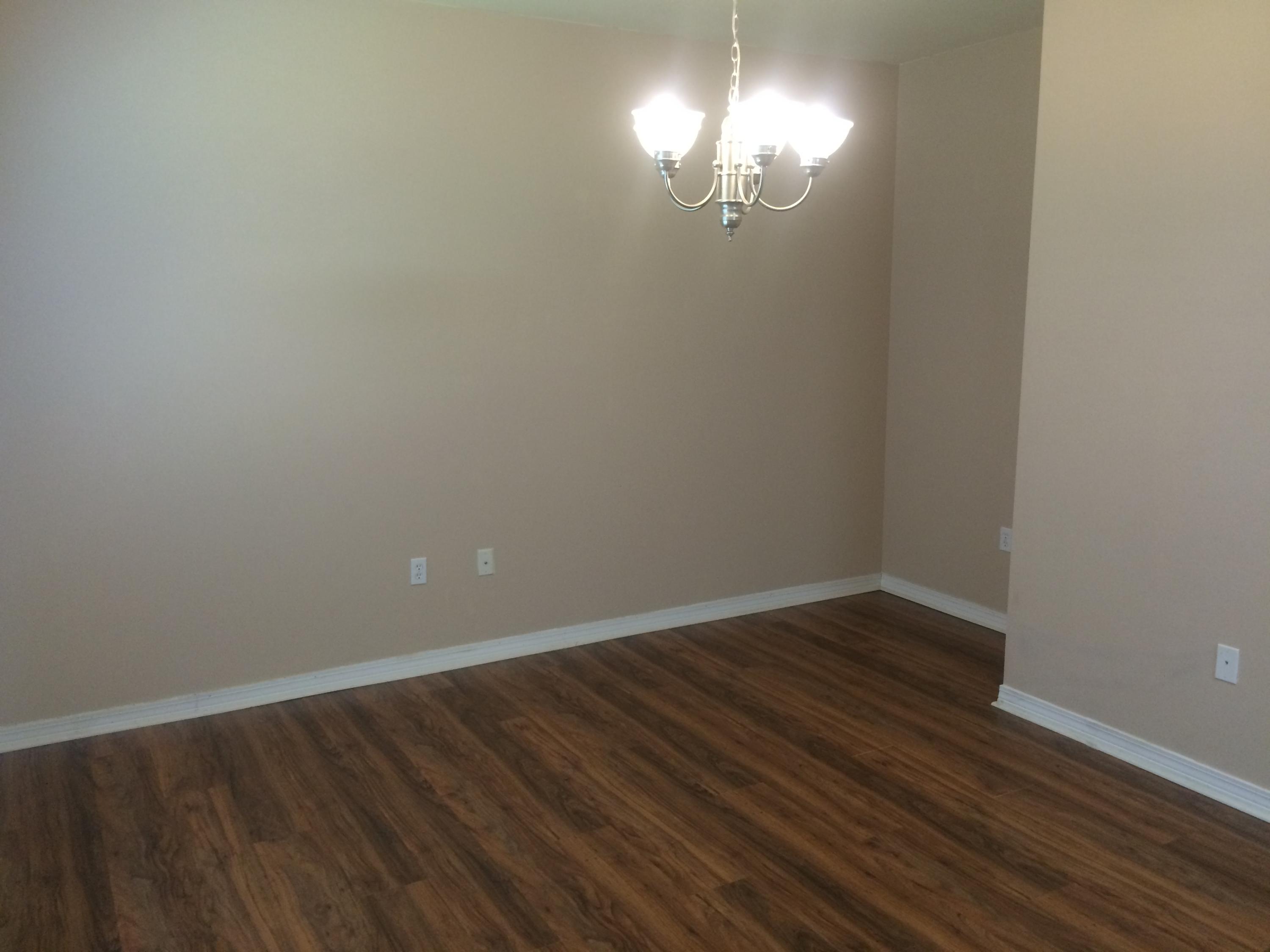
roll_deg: +0.6
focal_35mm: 29
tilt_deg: -11.7
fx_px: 1064
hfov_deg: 61.7
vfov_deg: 48.2
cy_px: 476
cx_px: 635
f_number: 2.2
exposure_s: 1/30
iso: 160
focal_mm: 4.15
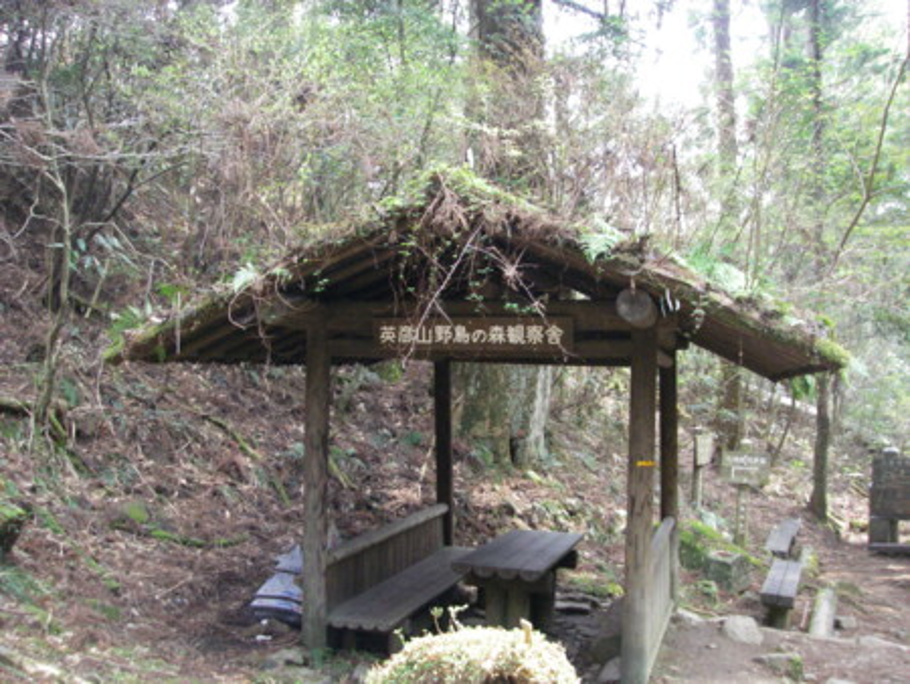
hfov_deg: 49.0
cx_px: 455
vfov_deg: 37.8
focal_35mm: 38
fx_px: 999
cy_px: 342
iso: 320
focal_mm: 6.3
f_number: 3.3
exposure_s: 1/50
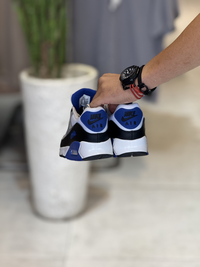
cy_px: 134
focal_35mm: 120
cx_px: 100
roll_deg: +0.1
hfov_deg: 12.3
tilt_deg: -15.5
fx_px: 924
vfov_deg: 16.4
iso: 64
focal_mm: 15.66
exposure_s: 1/100
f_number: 2.8
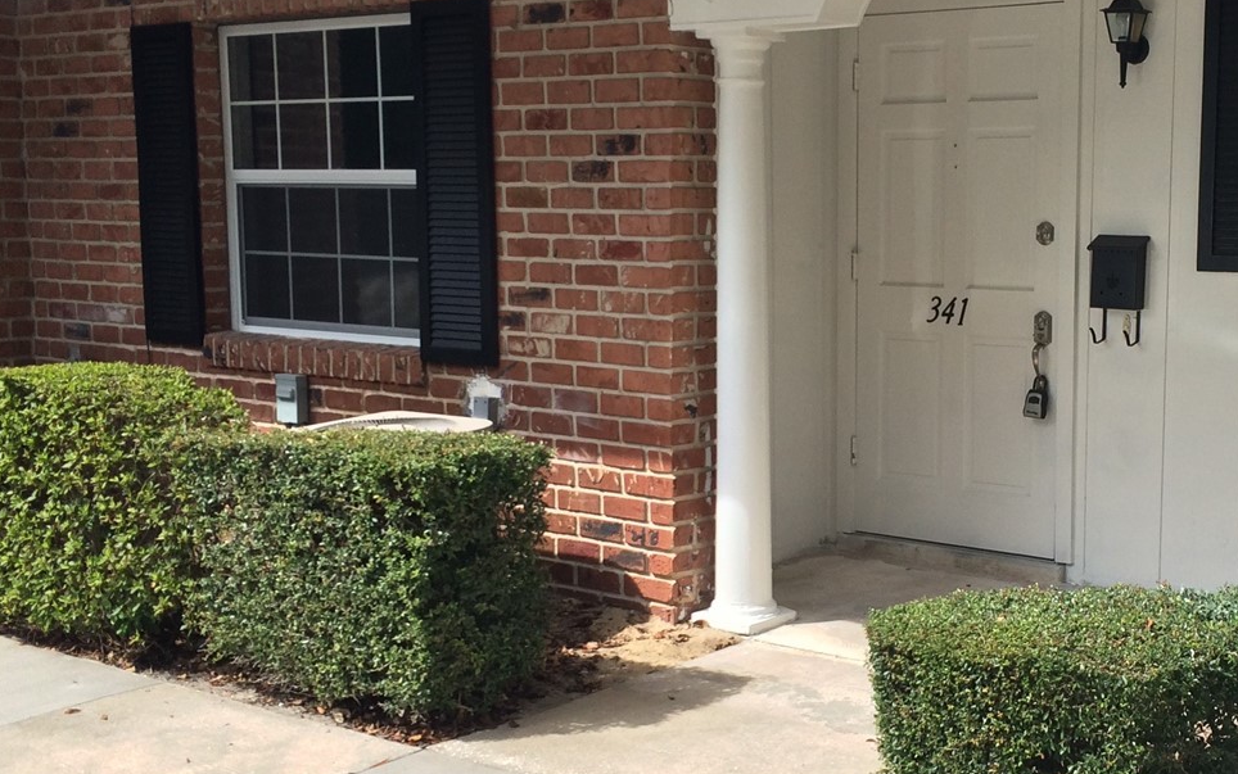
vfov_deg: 25.4
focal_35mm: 51
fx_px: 1721
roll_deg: +1.1
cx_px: 875
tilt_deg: -6.9
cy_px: 404
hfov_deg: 38.9
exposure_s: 1/1208
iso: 32
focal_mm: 4.15
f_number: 2.2
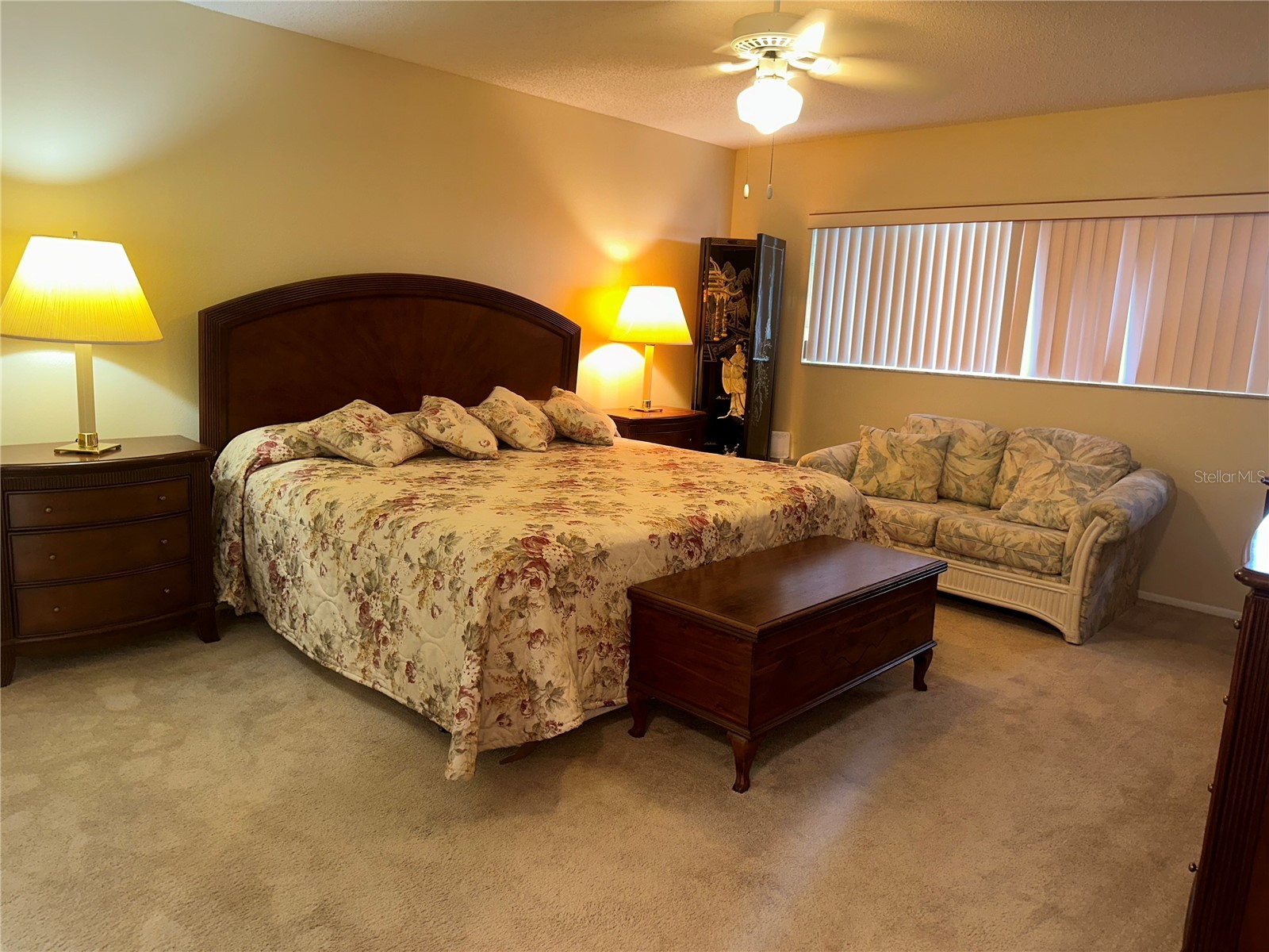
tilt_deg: -10.2
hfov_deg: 71.6
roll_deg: -2.6
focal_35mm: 24
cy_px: 476
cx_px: 634
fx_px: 880
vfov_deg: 56.8
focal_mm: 6.86
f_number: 1.78
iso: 64
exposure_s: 1/24
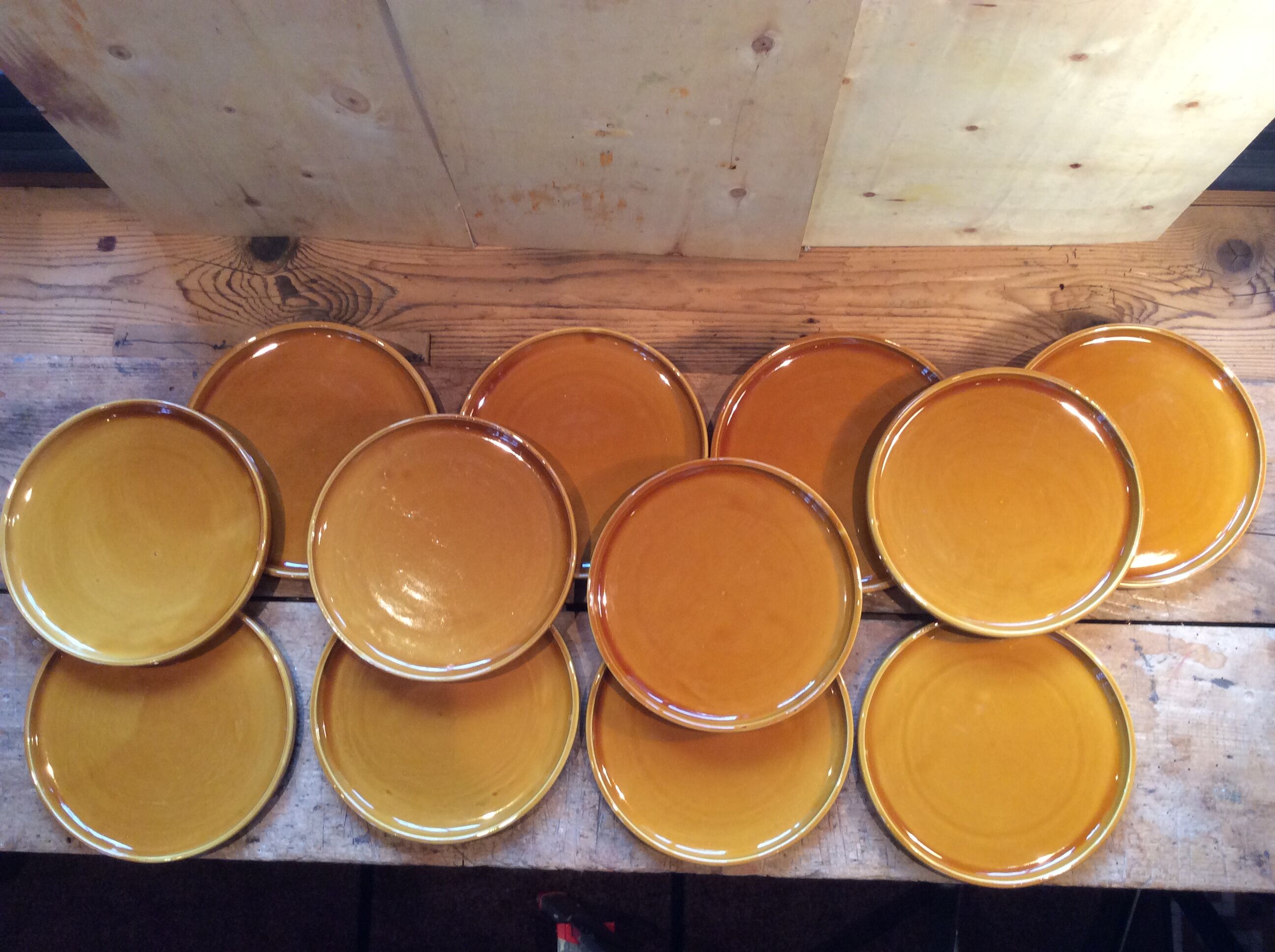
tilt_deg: -82.4
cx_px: 638
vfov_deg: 44.1
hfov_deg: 56.9
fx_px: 1177
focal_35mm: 32
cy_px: 476
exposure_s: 1/25
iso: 80
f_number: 2.4
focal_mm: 3.3
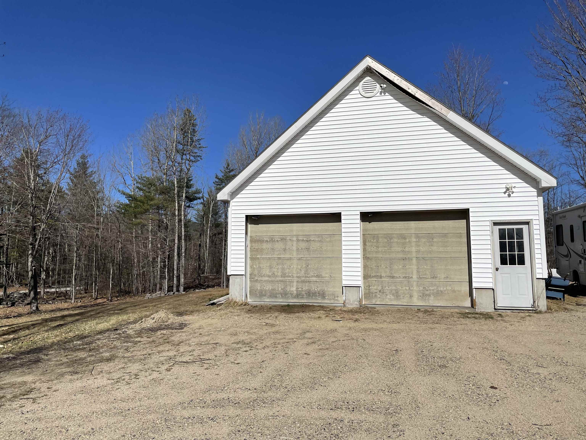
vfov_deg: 53.1
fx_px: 440
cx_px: 293
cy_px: 220
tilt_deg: +6.8
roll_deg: -0.1
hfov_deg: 67.3
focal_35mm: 26
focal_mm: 4.2
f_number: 1.6
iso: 32
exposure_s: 1/10753
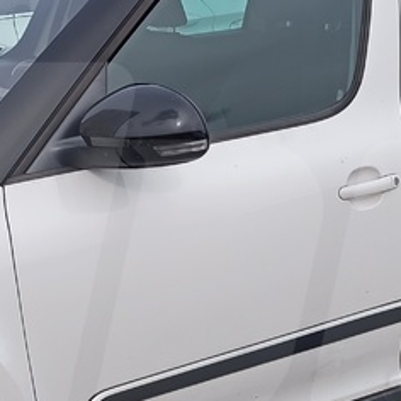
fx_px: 1415
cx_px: 185
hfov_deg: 16.1
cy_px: 250
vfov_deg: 16.1
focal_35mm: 108
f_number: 1.65
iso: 50
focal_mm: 6.14
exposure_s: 1/331
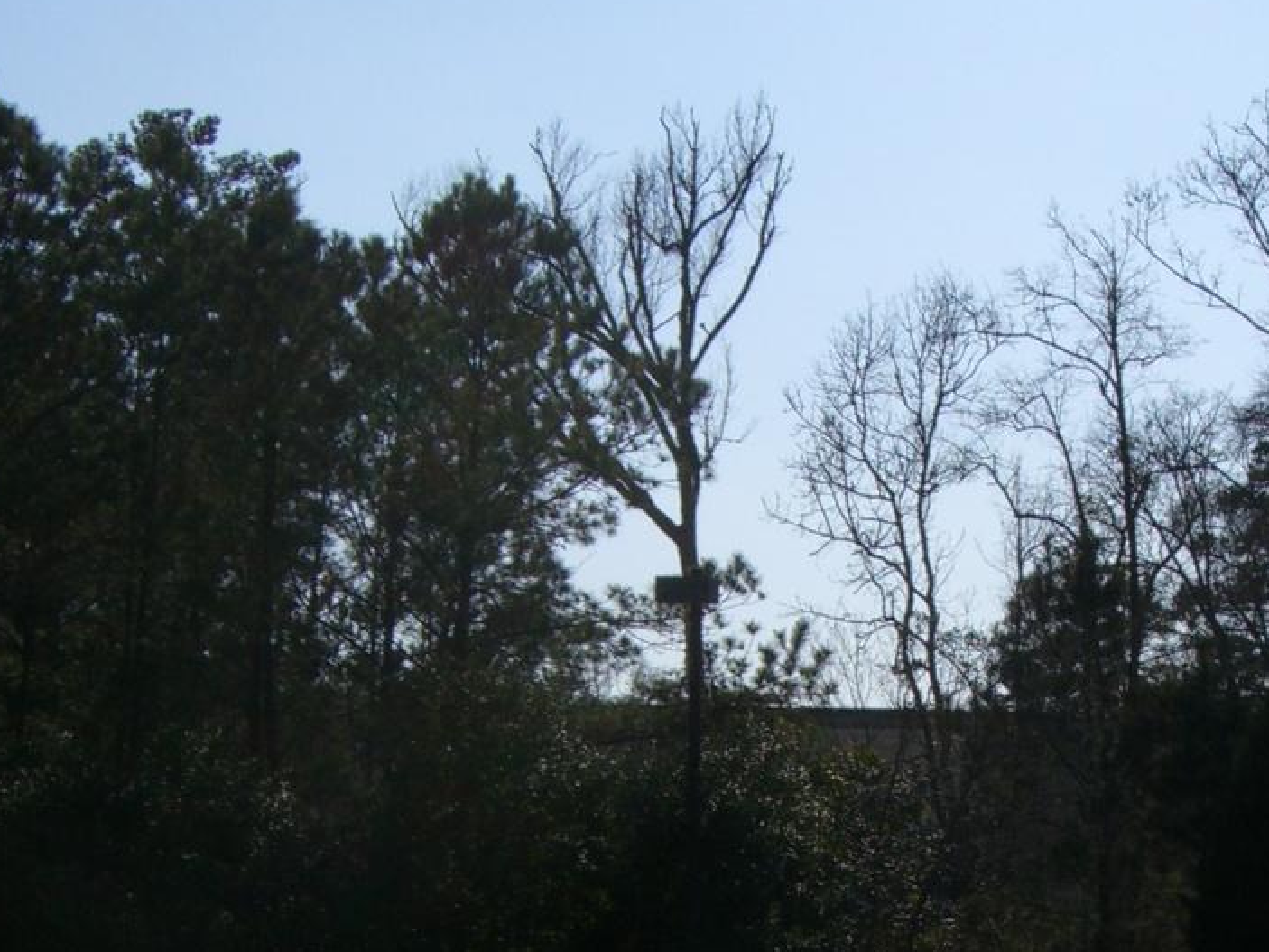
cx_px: 931
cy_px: 914
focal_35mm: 107
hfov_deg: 18.3
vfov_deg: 13.7
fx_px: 3922
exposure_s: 1/2000
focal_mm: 7.6
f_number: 4.8
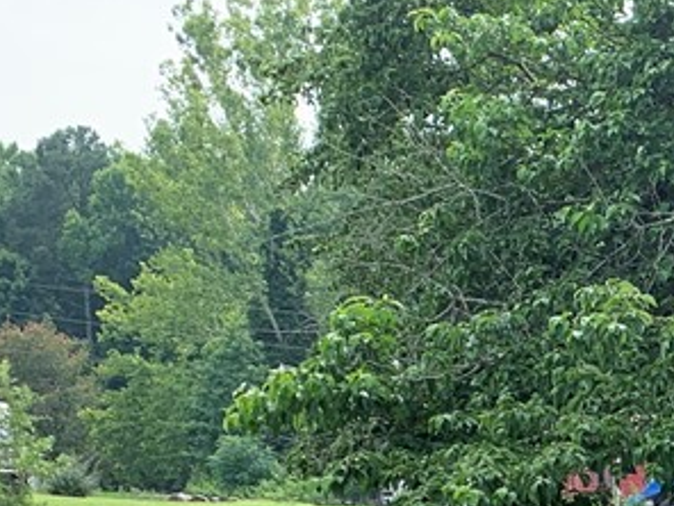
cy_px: 752
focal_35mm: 90
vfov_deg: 15.2
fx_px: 1752
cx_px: 979
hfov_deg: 19.3
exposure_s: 1/534
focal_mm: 4.25
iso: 25
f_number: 1.8
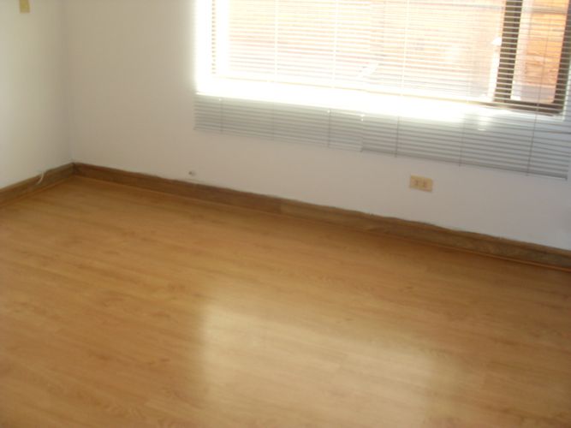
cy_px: 214
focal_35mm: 37
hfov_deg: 50.1
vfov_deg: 38.7
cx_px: 286
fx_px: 610
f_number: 2.8
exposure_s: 1/45
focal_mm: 6.3
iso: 100
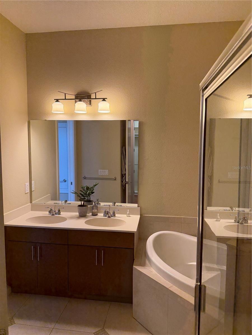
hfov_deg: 56.8
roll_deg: -0.1
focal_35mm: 24
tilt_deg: -5.0
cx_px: 126
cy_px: 168
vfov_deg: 71.6
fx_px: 233
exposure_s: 1/120
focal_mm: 6.76
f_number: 1.78
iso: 250
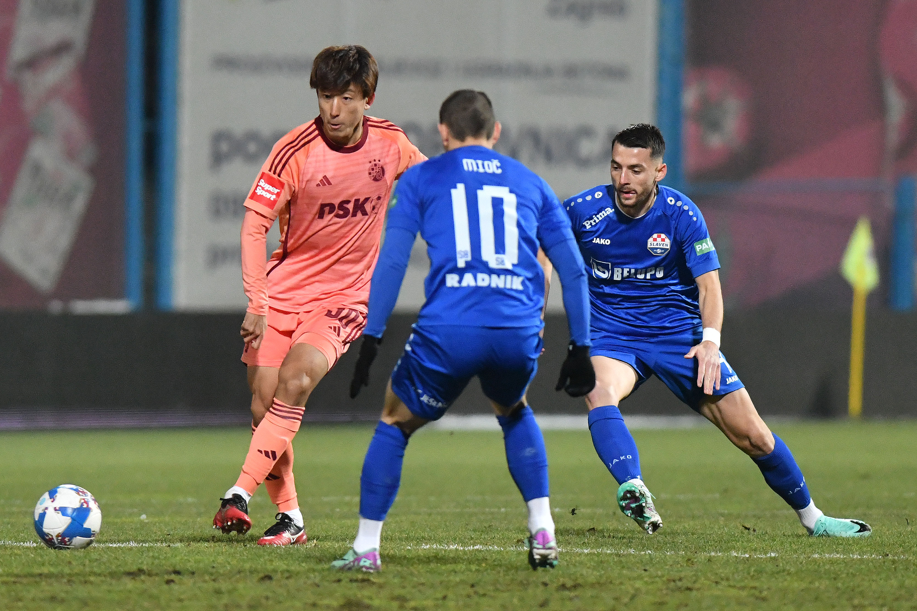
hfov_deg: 6.9
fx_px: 7640
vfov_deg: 4.6
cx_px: 458
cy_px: 306
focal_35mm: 300
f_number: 4
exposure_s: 1/1600
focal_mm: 300
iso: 4000
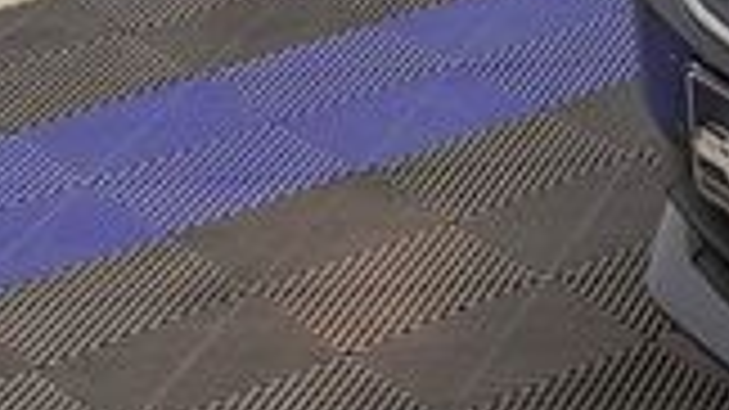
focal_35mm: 161
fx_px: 3111
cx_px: 2056
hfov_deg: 10.4
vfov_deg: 7.3
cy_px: -392
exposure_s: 1/100
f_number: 1.78
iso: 160
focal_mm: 6.76
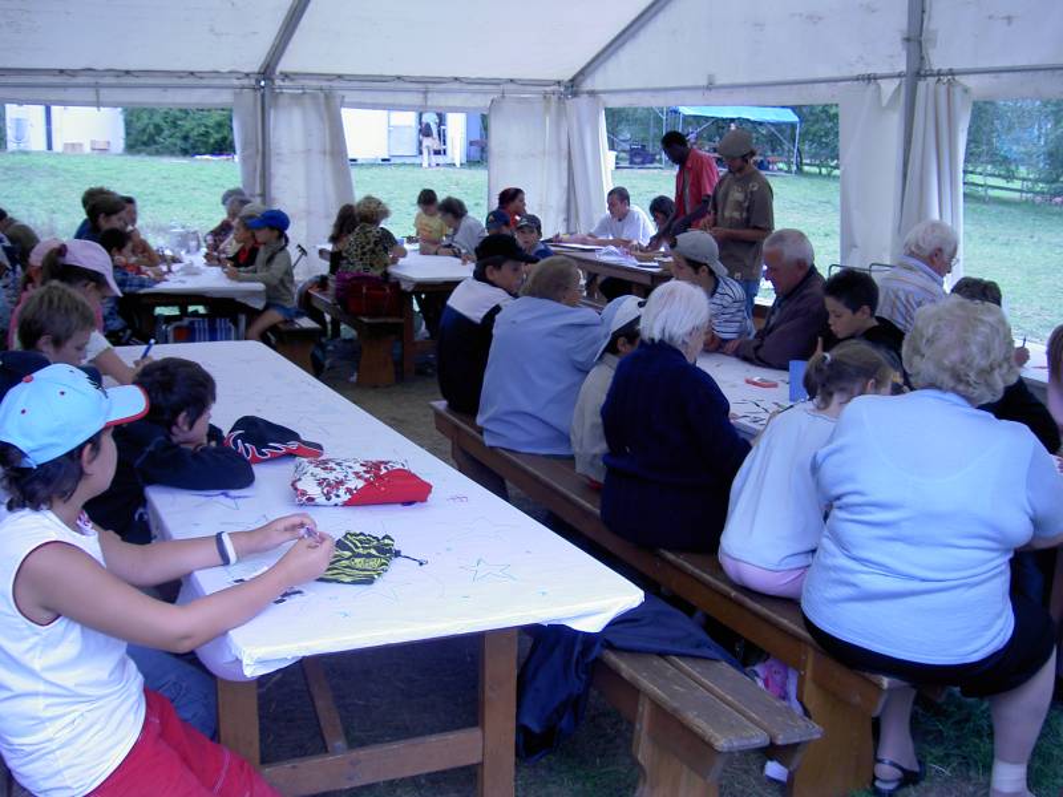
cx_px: 532
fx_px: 1198
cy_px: 398
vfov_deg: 36.8
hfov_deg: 47.9
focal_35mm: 39
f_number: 2.8
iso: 100
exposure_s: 1/160
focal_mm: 8
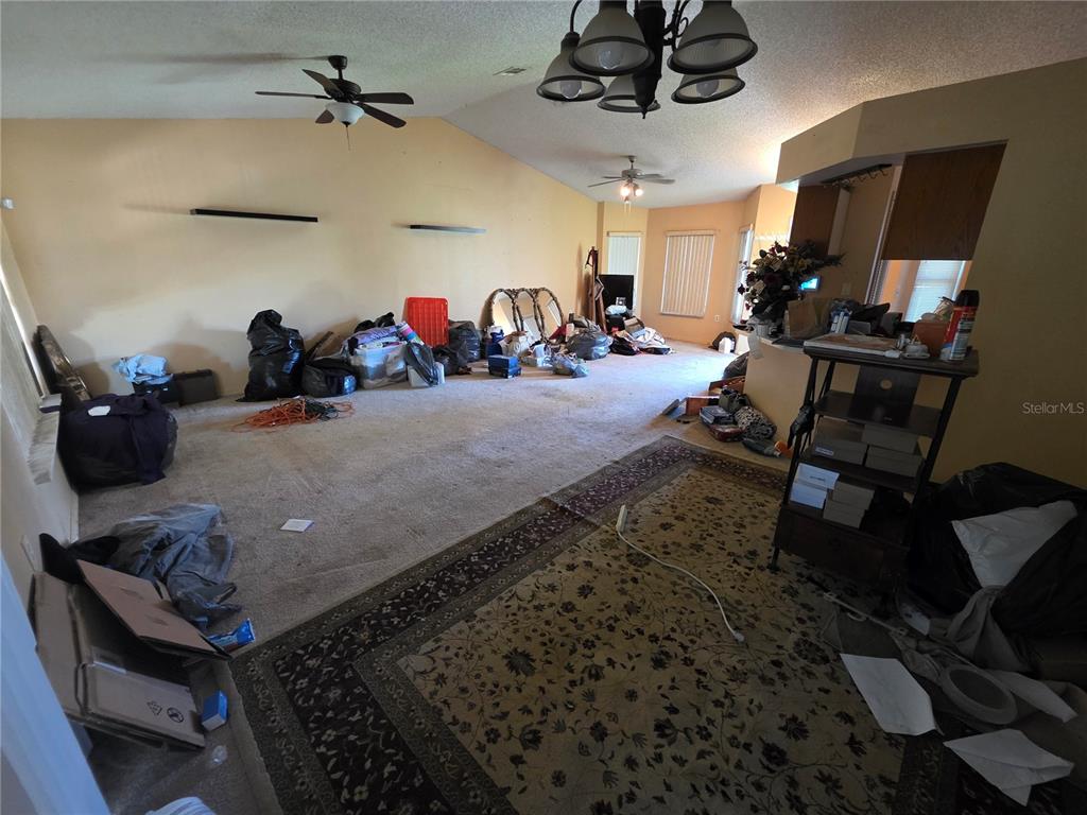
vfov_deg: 89.9
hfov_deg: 106.2
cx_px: 544
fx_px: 408
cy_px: 408
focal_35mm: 13
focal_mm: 2.2
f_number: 1.9
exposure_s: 1/60
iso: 800
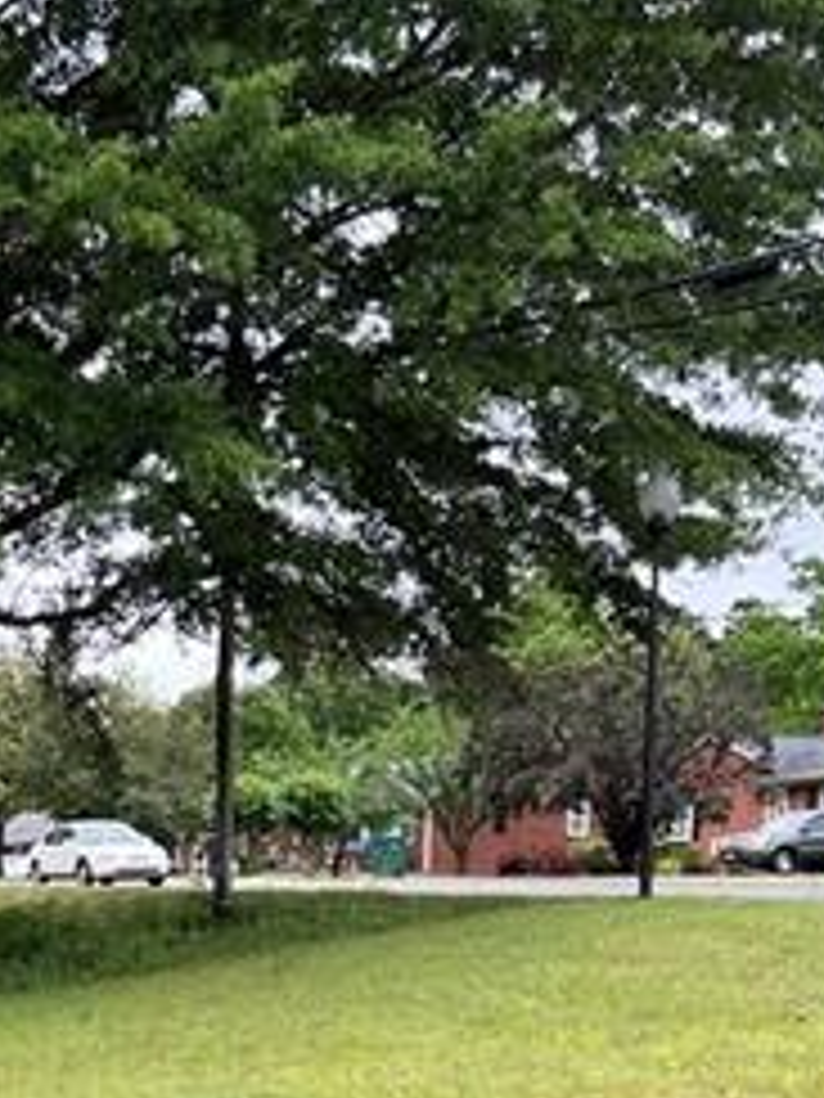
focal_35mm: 82
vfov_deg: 22.5
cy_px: 1210
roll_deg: +0.5
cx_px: -405
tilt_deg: -5.9
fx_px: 2603
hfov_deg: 16.4
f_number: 1.5
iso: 50
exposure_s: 1/521
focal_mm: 5.7
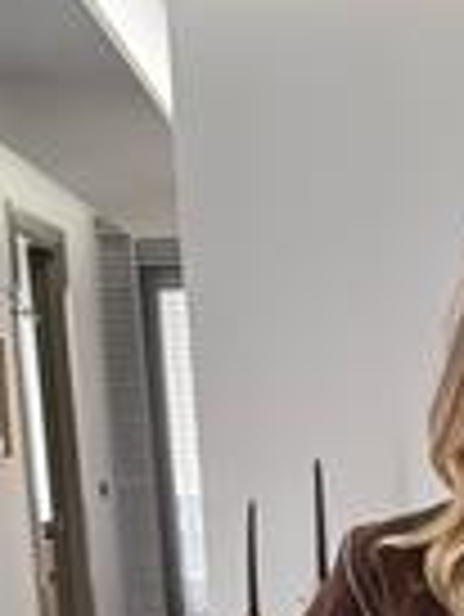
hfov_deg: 19.5
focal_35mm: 70
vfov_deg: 26.4
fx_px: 1249
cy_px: 603
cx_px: 590
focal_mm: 6.76
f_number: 1.78
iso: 320
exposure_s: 1/60
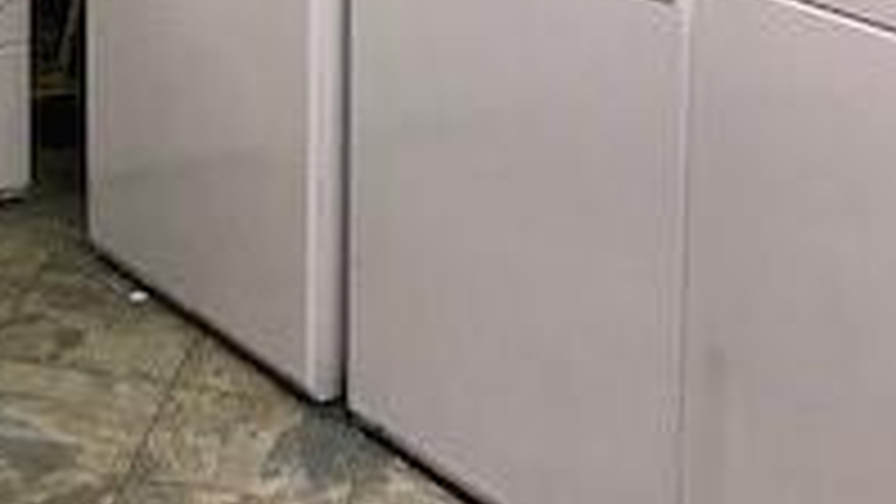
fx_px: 2329
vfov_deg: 11.6
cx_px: -176
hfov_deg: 20.4
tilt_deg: -6.7
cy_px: -360
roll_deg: +0.3
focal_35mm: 98
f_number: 1.8
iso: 40
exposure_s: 1/30
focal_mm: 3.99
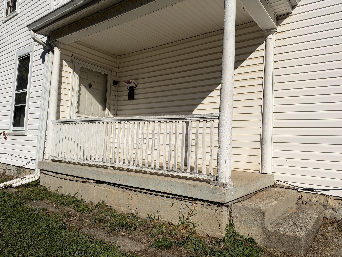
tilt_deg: +3.9
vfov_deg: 56.8
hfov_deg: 71.6
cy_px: 128
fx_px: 237
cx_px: 171
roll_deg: -1.8
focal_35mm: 24
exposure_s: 1/16129
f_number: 1.8
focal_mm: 6.93
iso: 80
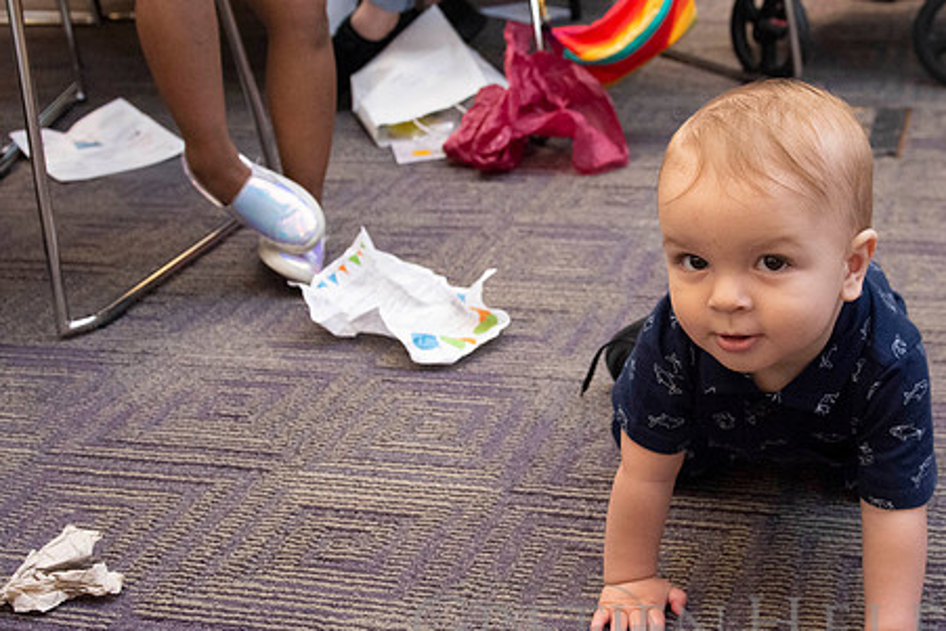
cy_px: 332
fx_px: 1419
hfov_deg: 36.7
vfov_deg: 25.1
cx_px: 585
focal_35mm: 54
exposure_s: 1/160
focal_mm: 28
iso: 2000
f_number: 5
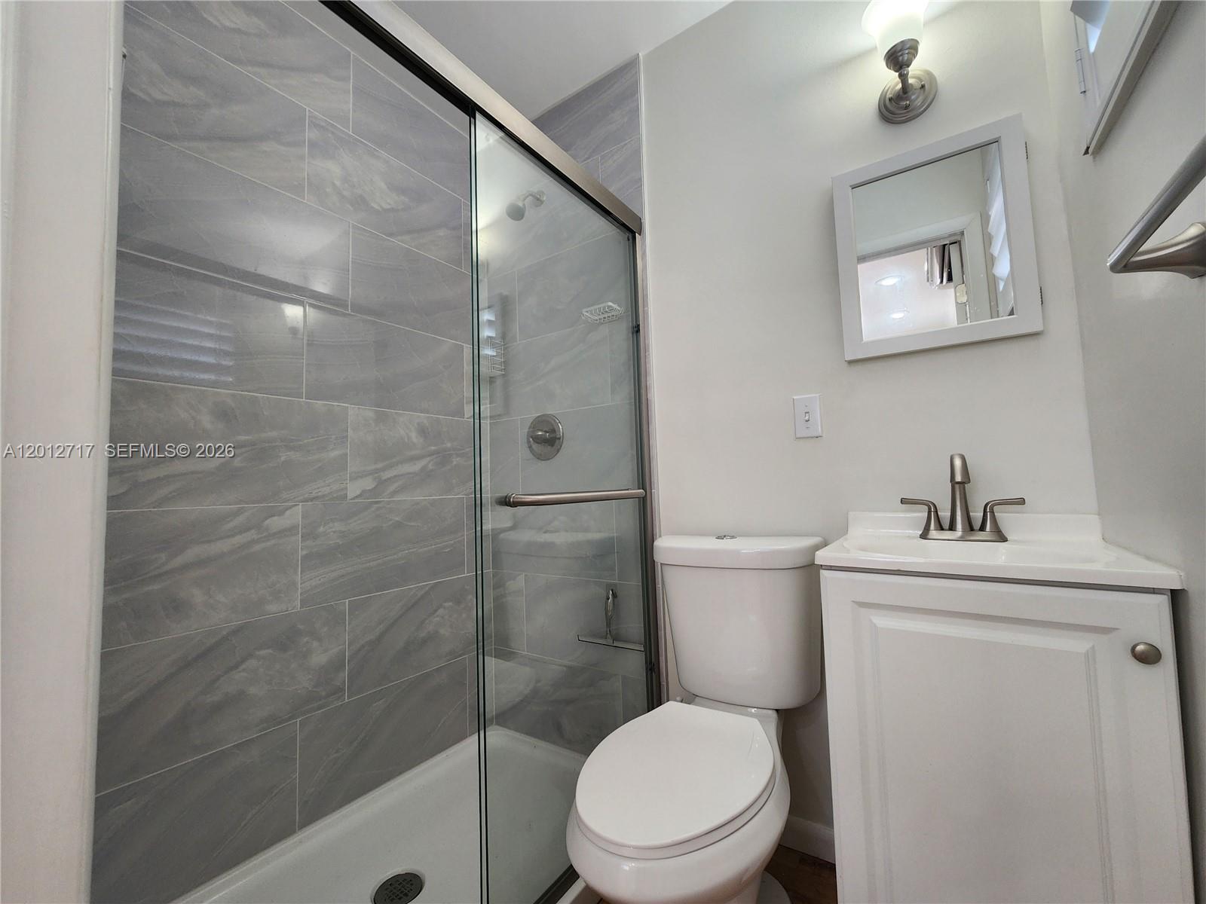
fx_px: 453
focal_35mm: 13
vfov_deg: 89.9
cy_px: 452
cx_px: 603
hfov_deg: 106.2
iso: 160
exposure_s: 1/60
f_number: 2.2
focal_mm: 2.2
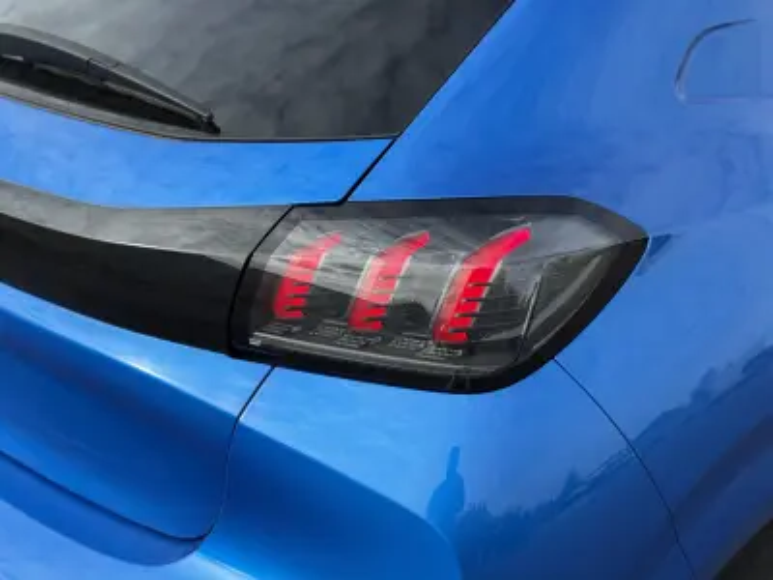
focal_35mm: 48
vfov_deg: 30.3
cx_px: 386
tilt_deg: -20.2
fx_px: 1072
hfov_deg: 39.7
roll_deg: -2.5
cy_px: 290
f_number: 1.78
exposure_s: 1/1608
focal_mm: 6.76
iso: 64
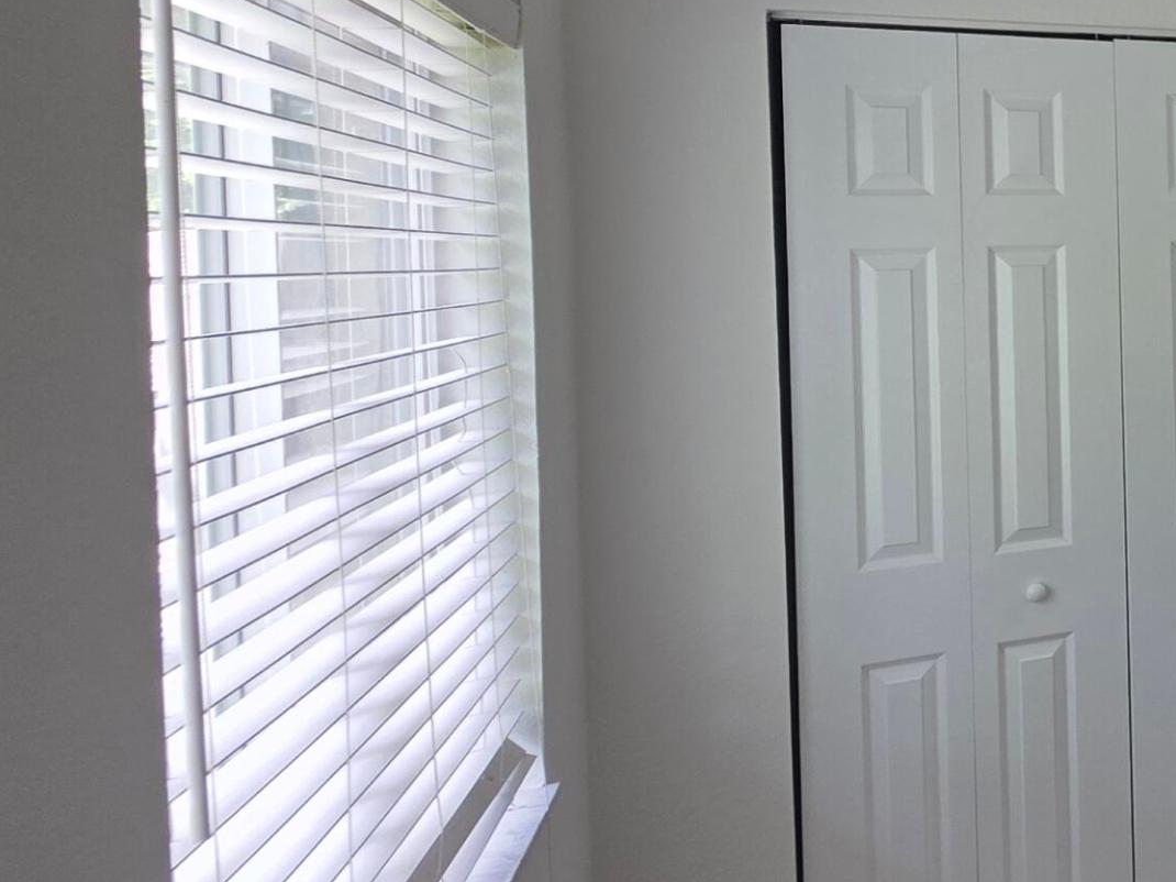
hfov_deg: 36.5
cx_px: 1495
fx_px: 1189
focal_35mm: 35
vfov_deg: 39.9
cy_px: 258
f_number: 1.9
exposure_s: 1/120
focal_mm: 2.2
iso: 50
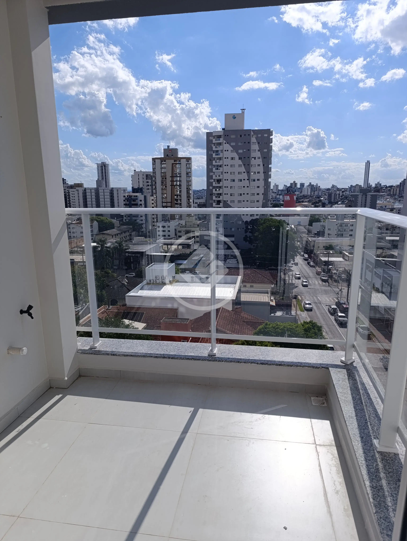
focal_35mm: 23
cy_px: 270
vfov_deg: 73.8
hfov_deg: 59.0
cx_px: 204
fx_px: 360
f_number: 1.6
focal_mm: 6.14
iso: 50
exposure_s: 1/1585
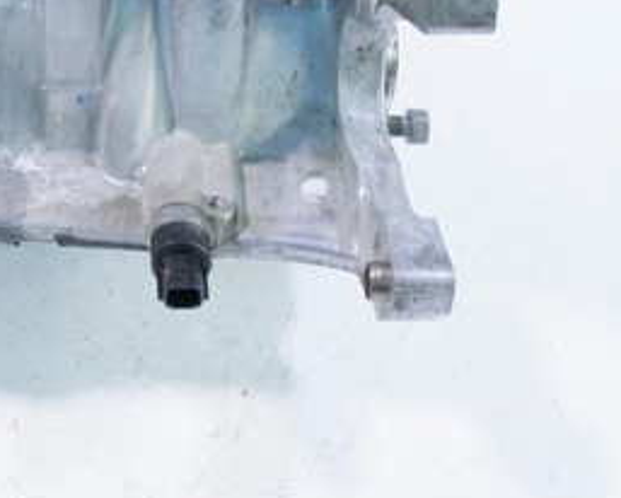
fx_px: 1251
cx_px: 104
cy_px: 12
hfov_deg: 27.2
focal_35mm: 68
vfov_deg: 21.8
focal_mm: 14
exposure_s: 1/60
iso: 400
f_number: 3.6
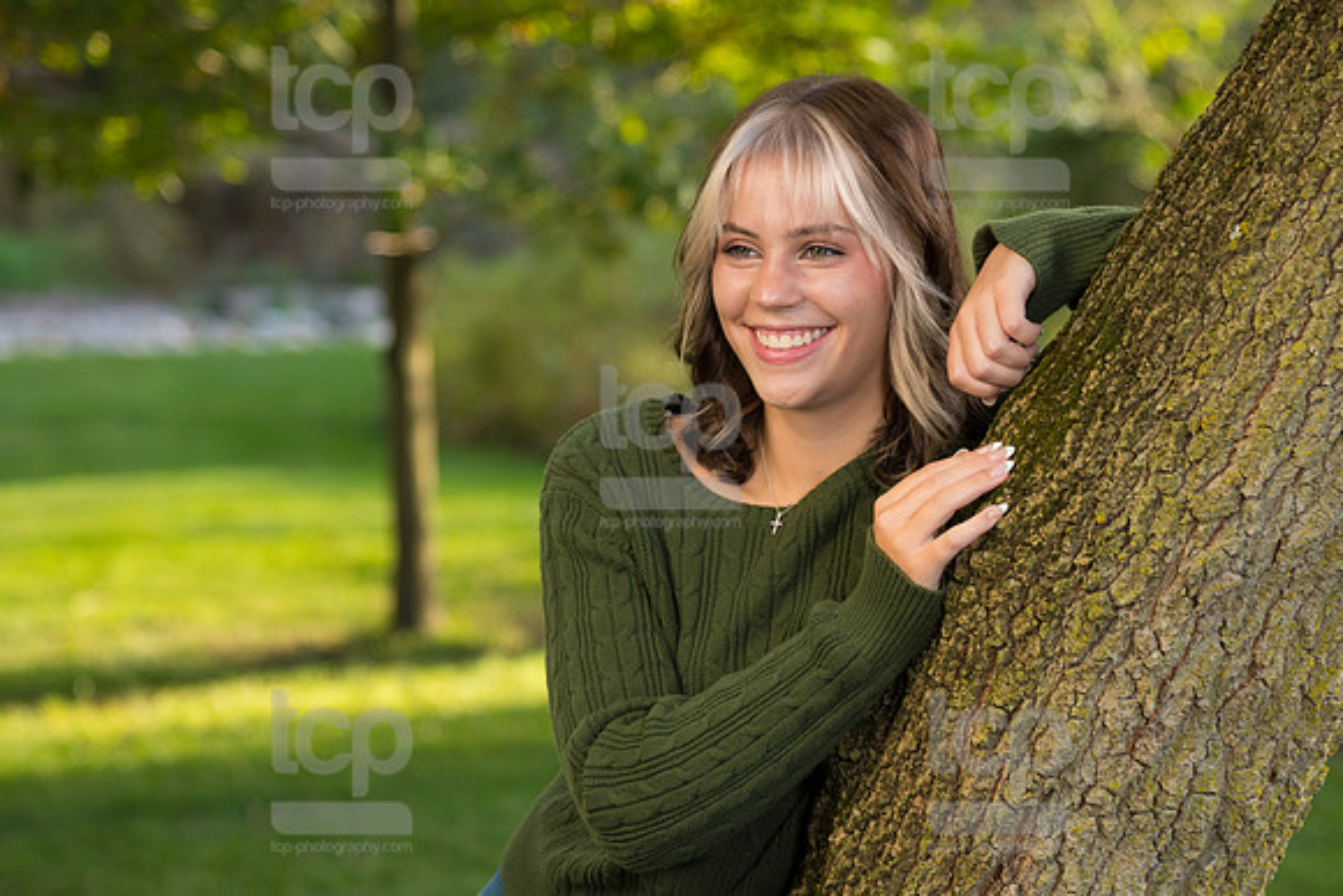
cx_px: 792
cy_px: 469
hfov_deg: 14.1
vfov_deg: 9.4
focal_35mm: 145
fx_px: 5427
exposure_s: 1/250
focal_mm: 105
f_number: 4.5
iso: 250
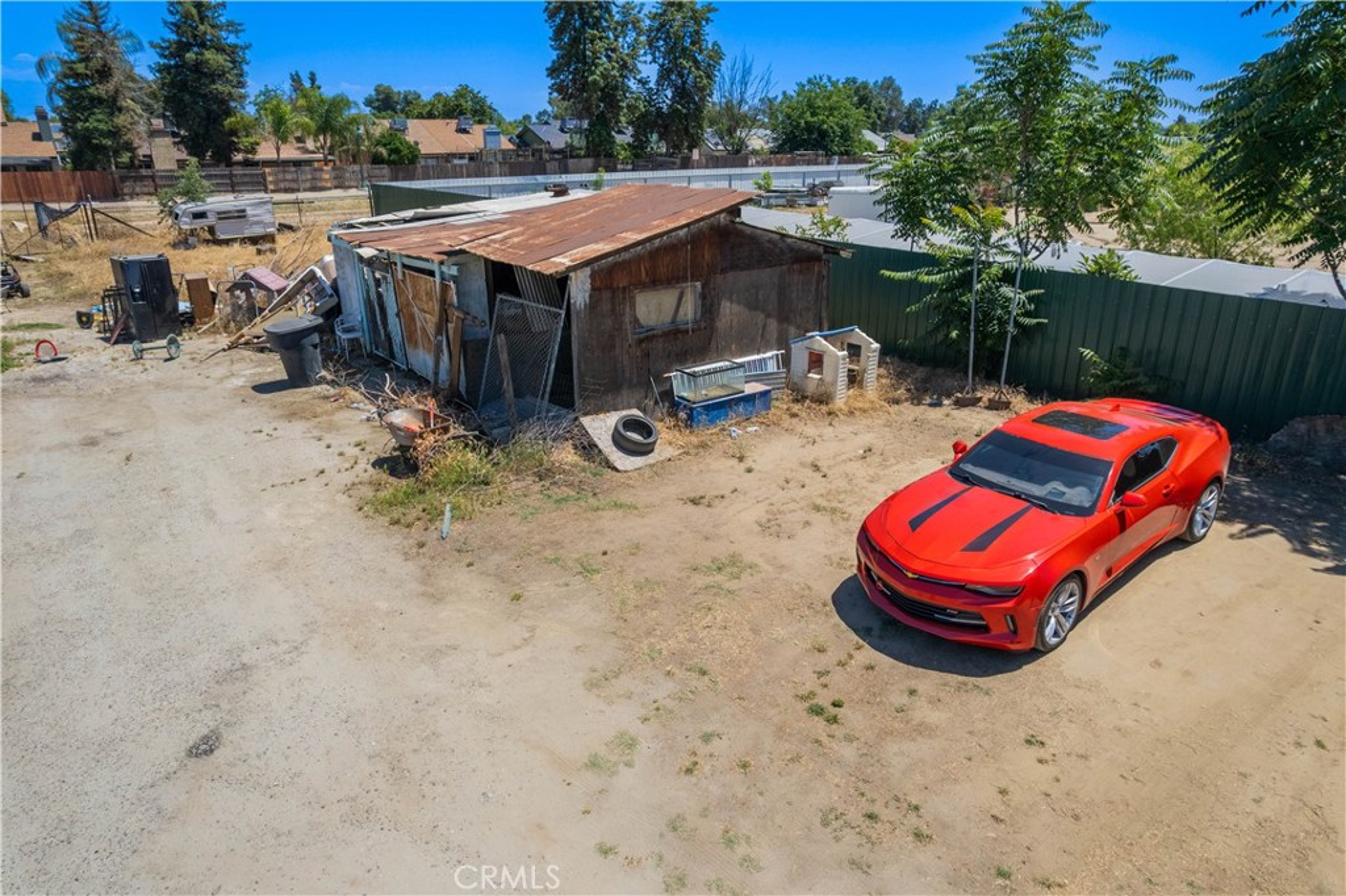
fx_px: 822
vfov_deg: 57.2
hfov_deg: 78.6
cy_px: 448
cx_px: 673
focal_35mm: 22
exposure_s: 1/2000
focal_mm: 8.38
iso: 100
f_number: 2.8
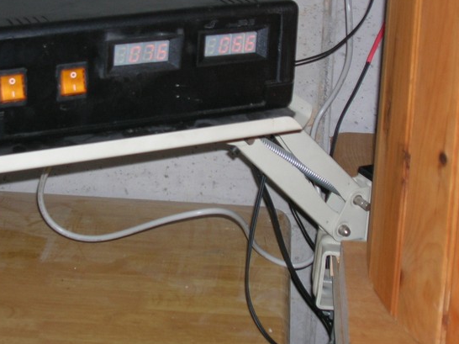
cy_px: 119
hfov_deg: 23.0
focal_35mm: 85
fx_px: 1127
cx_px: 163
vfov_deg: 17.3
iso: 55
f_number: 3.5
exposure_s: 1/60.1
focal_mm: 9.7
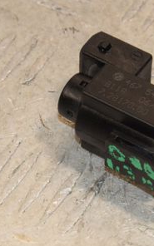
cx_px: 125
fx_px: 1666
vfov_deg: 8.5
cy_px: 109
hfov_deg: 5.3
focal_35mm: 248
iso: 1600
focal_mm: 75
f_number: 9
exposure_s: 1/160
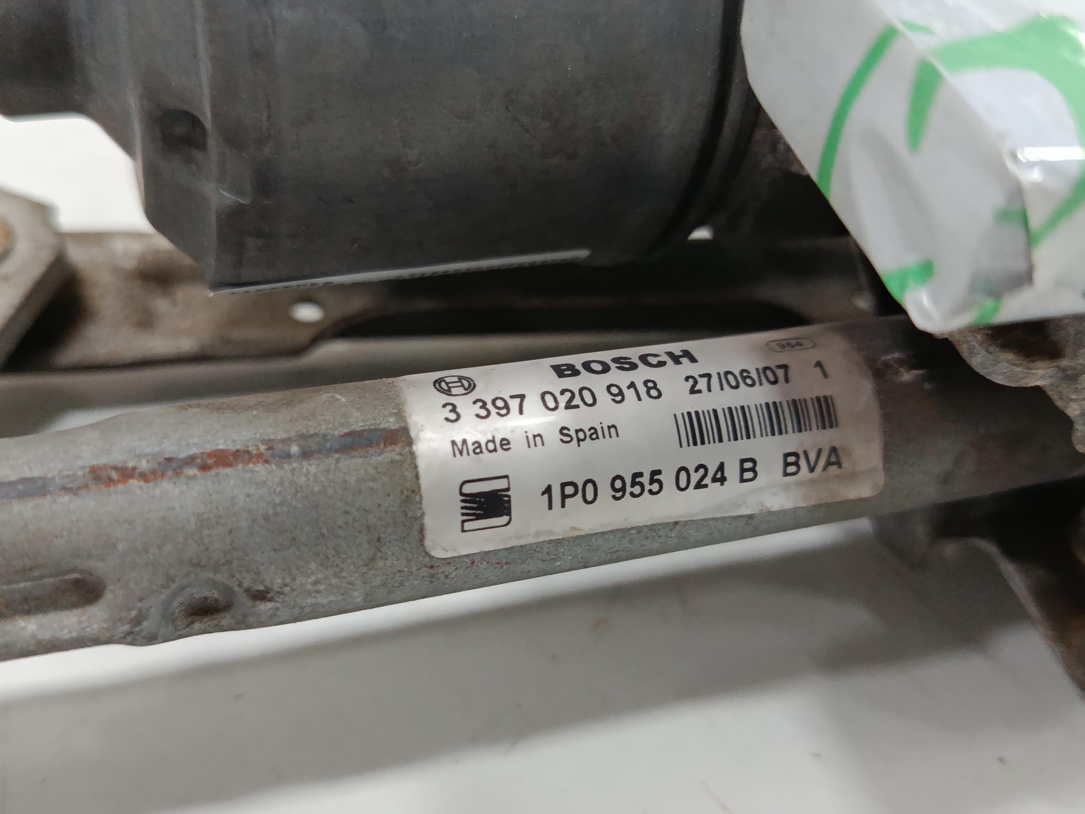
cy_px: 407
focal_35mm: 35
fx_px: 1097
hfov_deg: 52.6
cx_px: 542
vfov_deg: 40.7
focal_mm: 5.24
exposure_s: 1/50
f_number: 1.7
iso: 1092
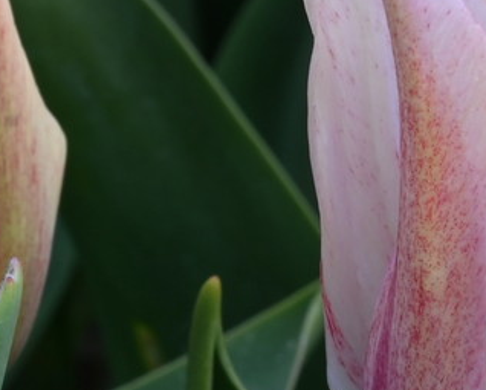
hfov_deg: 4.9
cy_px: -275
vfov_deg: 3.9
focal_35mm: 396
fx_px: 5701
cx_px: 319
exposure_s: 1/60
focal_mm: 70
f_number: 16
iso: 200
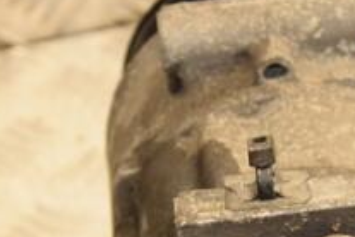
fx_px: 2652
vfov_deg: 5.1
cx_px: 259
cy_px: 292
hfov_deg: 7.6
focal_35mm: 269
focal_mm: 62
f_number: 5.3
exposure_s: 1/160
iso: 800
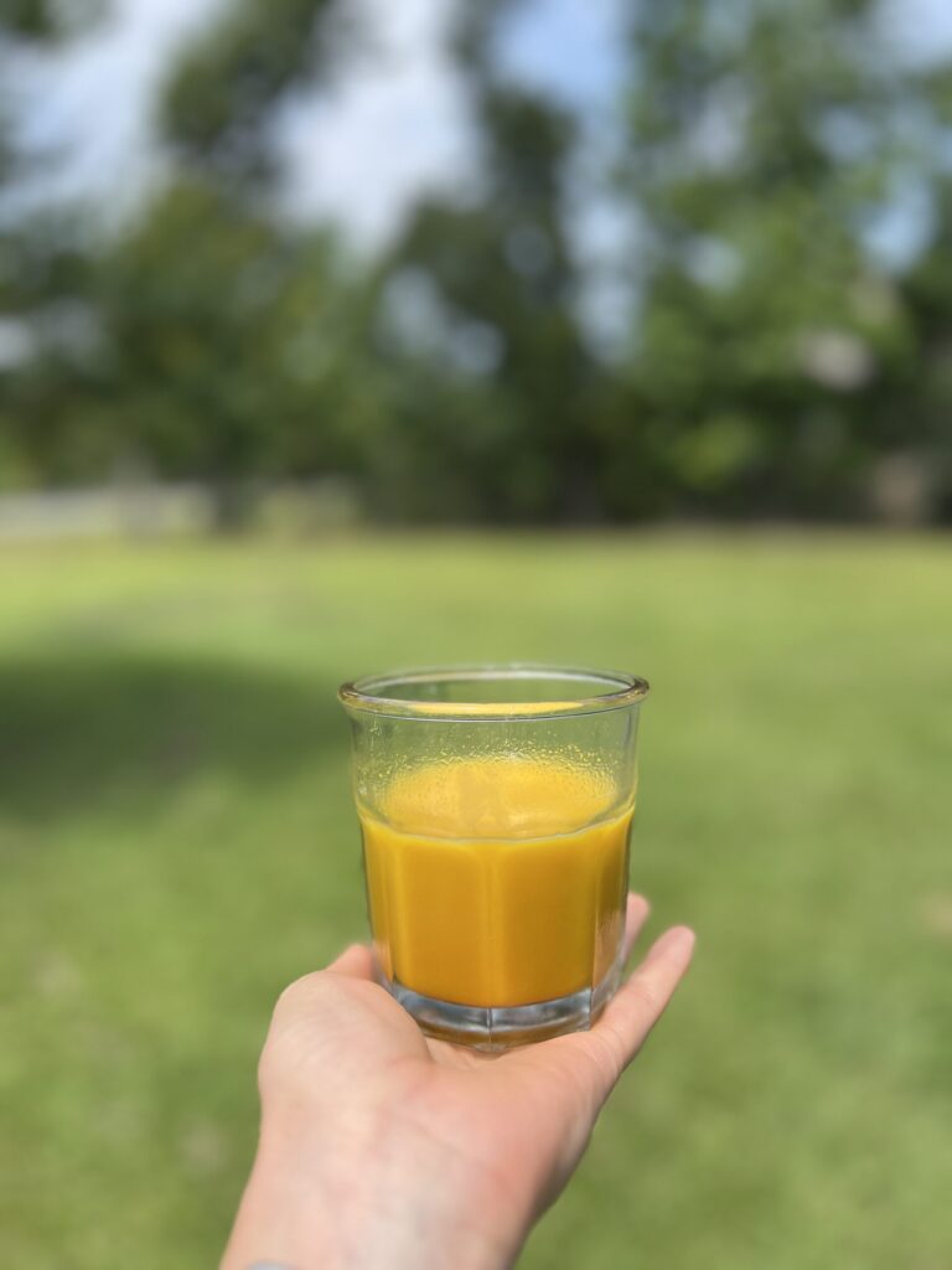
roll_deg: +1.1
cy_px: 635
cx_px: 476
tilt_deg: -8.3
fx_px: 953
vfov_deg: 67.3
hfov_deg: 53.1
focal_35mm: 26
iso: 50
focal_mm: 5.7
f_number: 1.5
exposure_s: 1/2299
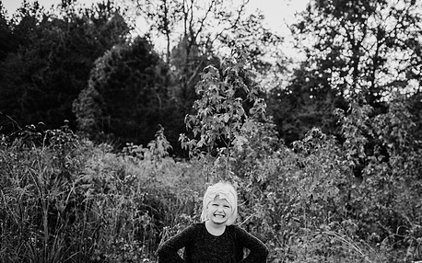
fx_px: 356
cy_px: 166
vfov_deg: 40.3
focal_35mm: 31
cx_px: 264
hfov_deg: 60.4
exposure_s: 1/1000
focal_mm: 24
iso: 200
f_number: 2.5
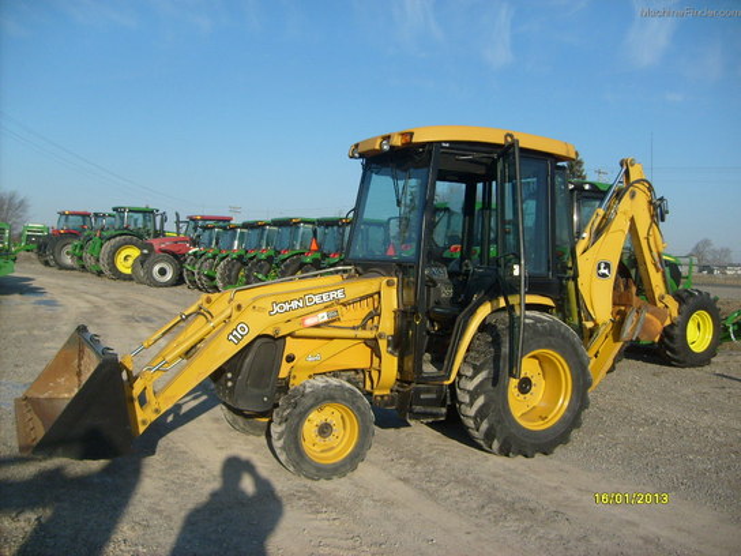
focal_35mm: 35
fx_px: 749
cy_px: 278
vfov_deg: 40.7
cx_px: 370
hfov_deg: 52.6
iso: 80
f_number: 7.1
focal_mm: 5.8
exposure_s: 1/350
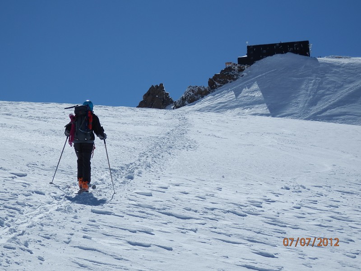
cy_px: 136
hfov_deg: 20.2
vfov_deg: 15.2
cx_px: 180
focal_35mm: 97
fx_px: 1012
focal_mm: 17.3
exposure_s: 1/200
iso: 80
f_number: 13.9
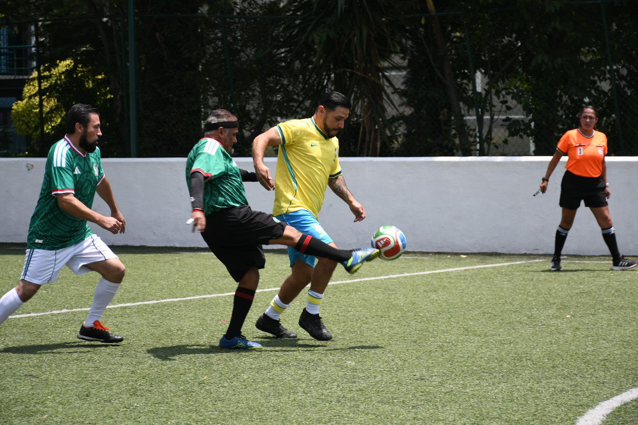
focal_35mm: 120
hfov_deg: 17.1
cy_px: 212
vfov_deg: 11.4
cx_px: 319
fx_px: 2127
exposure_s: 1/500
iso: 160
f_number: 5.3
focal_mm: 80
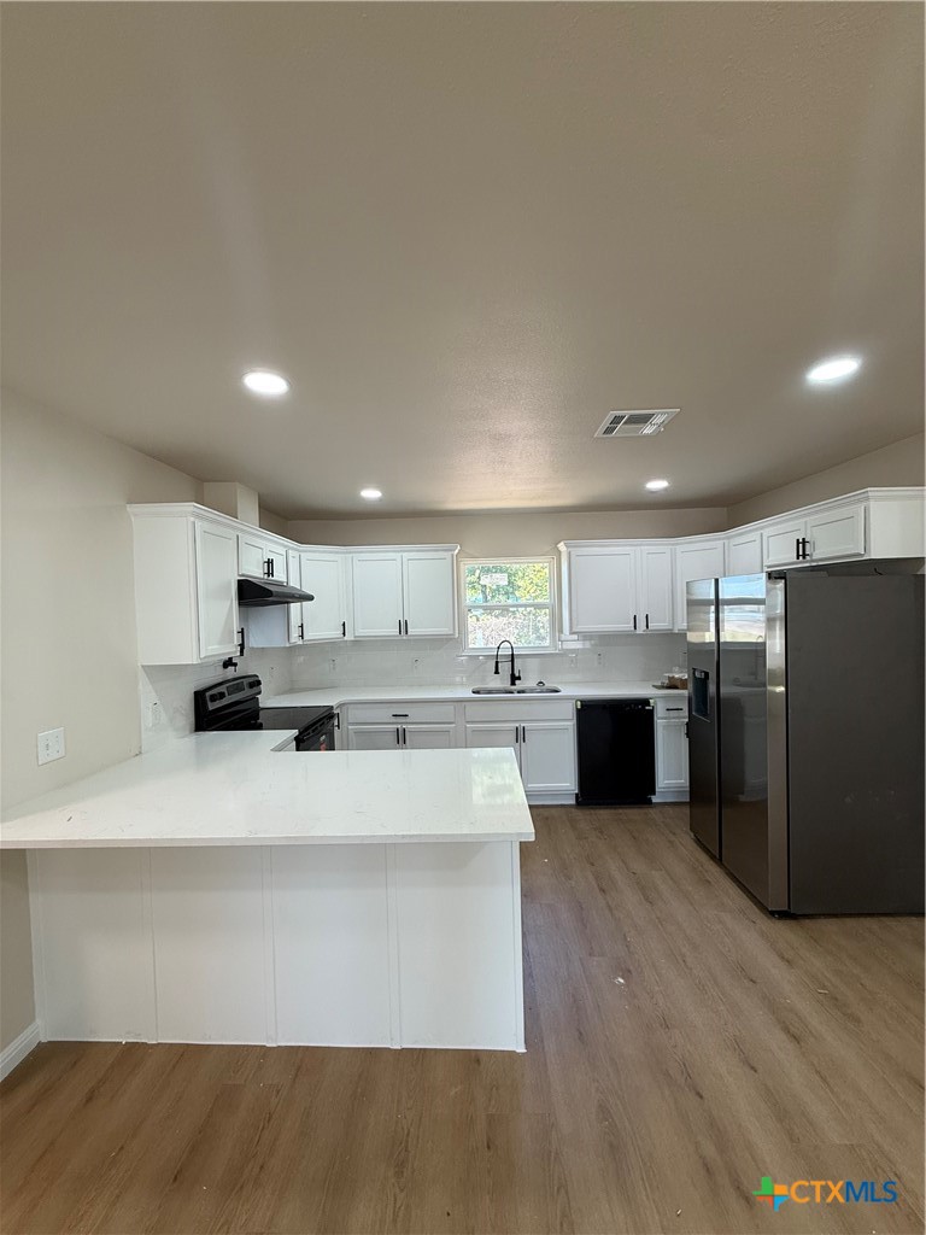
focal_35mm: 14
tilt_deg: +0.6
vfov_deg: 102.1
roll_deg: +0.6
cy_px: 618
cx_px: 463
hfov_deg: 85.7
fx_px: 499
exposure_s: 1/99
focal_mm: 2.22
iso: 100
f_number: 2.2
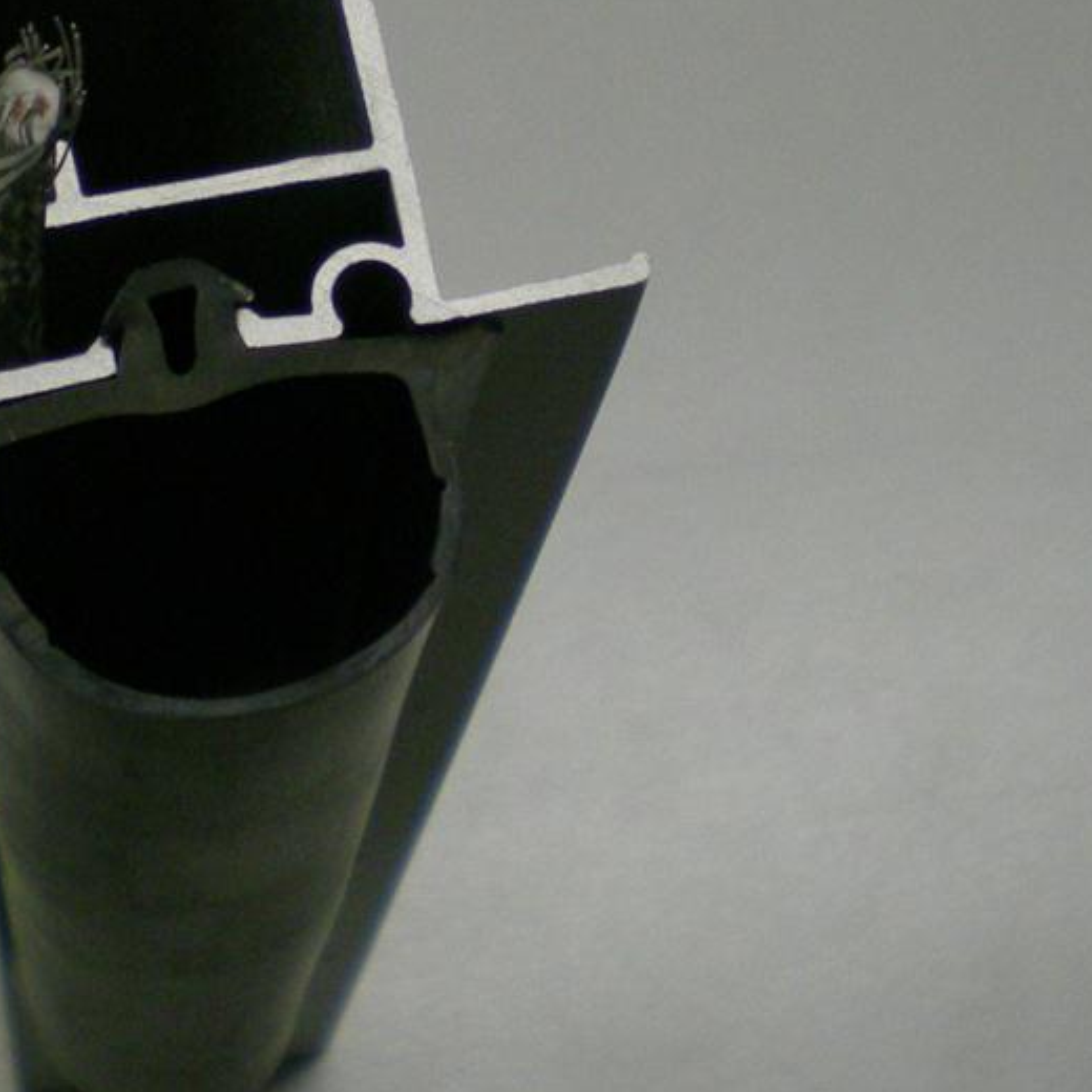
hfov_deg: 18.5
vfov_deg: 18.4
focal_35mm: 93
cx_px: 210
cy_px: 113
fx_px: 3319
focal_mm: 6.3
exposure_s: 1/59.4
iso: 200
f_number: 3.1
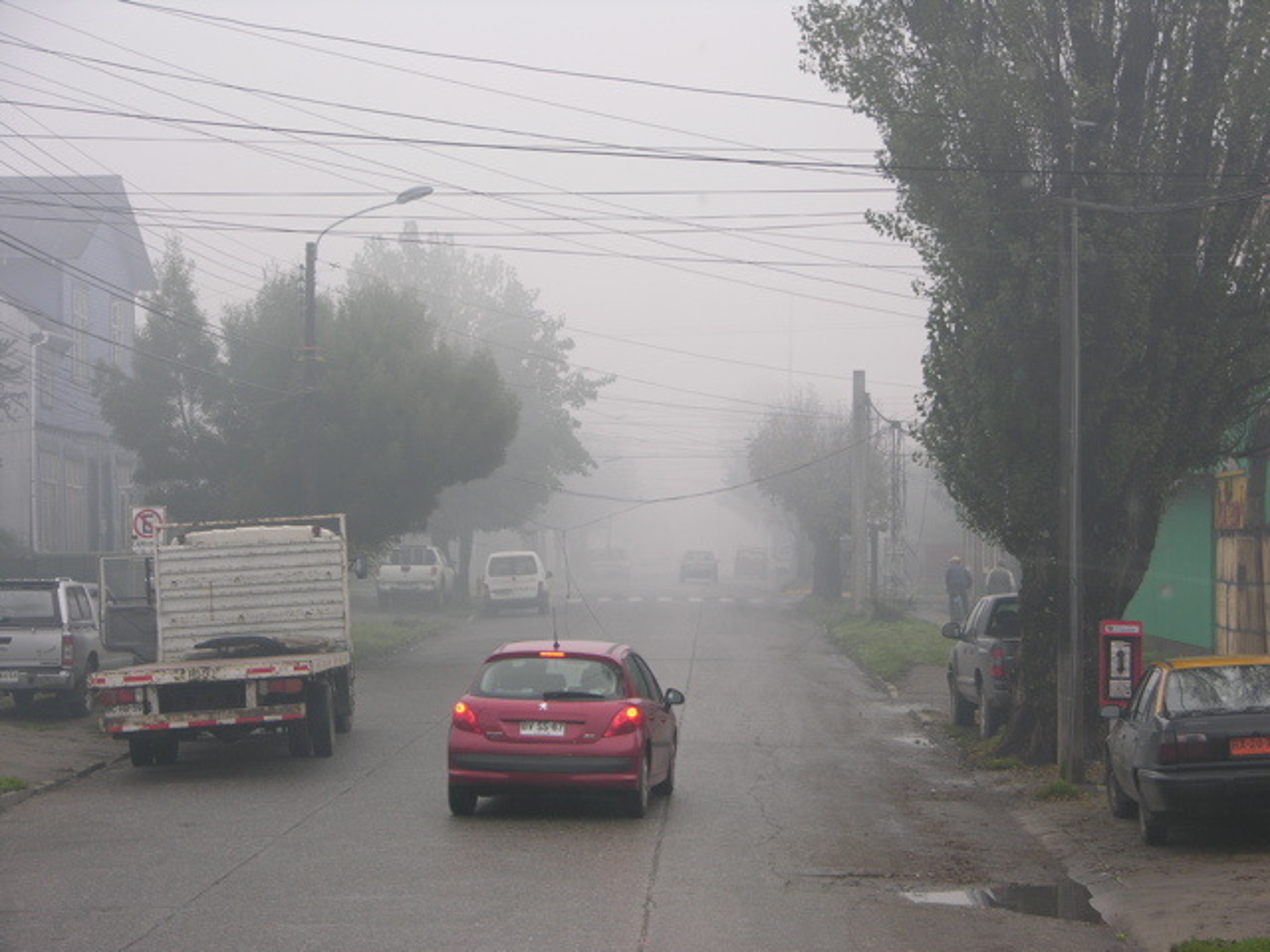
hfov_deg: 19.6
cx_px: 635
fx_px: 3669
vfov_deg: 14.8
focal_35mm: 100
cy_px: 476
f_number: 3.6
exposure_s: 1/130
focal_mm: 25.4
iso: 50
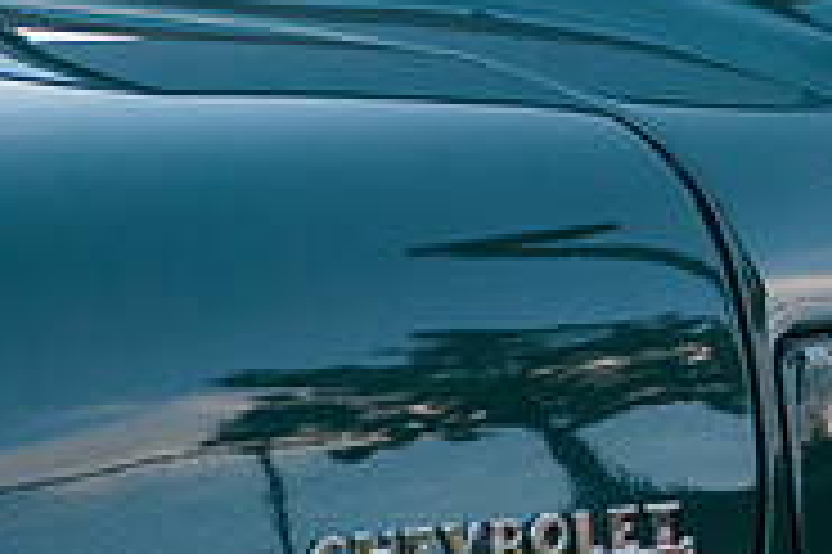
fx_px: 6096
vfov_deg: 5.2
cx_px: 882
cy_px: -176
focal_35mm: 264
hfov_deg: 7.8
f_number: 5
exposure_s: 1/500
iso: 3200
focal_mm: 70
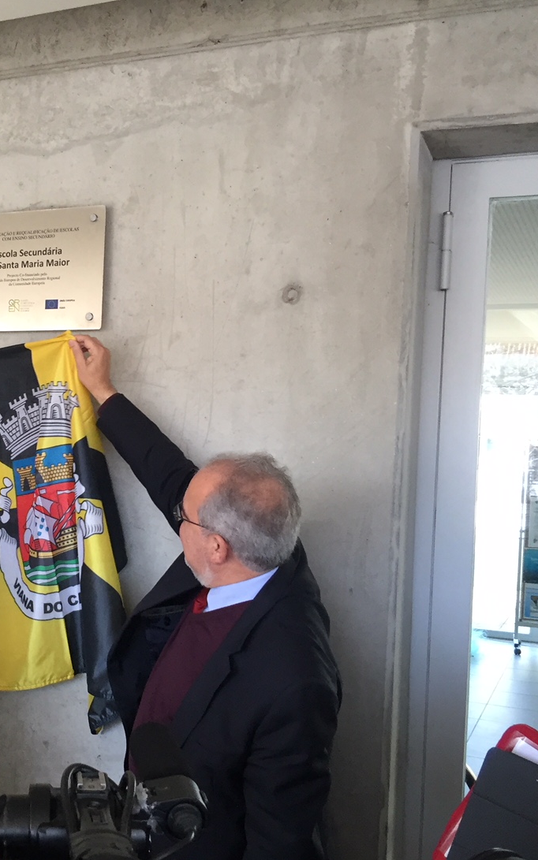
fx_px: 1079
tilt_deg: -0.8
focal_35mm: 46
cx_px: 32
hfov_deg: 26.8
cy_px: 479
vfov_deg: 43.4
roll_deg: -2.6
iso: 64
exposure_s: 1/33
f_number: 2.2
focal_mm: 4.15
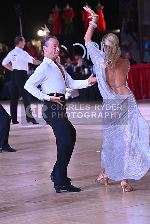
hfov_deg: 7.9
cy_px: 112
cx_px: 75
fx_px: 1093
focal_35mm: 175
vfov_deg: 11.7
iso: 2000
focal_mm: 175
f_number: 6.3
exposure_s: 1/320
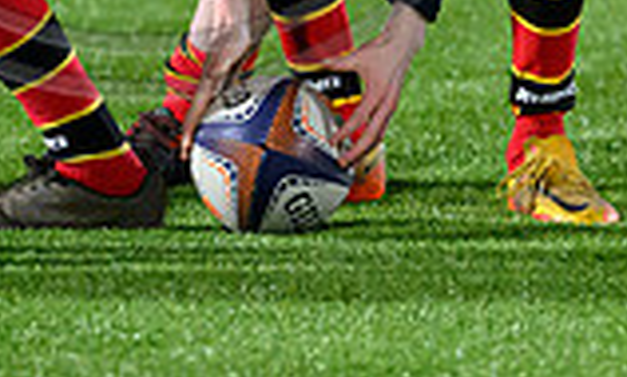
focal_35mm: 1107
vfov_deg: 1.2
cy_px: 112
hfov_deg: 1.9
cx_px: 581
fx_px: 18717
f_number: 3.2
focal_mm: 200
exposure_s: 1/1600
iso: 6400
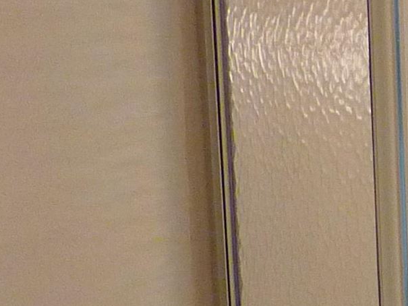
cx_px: 815
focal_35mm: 127
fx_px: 1497
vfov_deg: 11.1
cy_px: 491
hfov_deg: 13.4
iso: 250
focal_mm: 4.1
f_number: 3.3
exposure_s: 1/30
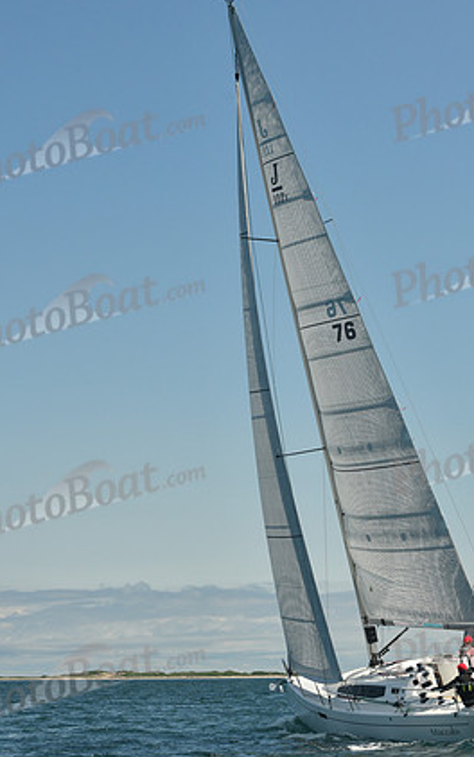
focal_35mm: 98
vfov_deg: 21.2
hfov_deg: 13.3
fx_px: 2024
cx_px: 299
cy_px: 380
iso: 320
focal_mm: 70
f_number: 8
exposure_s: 1/640
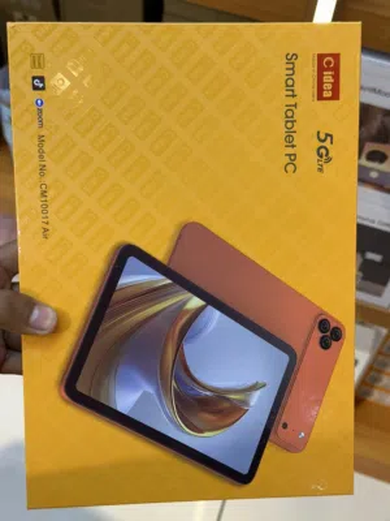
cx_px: 195
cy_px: 260
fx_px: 721
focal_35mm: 48
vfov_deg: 39.7
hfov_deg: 30.3
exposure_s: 1/100
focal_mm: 6.86
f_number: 1.78
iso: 50
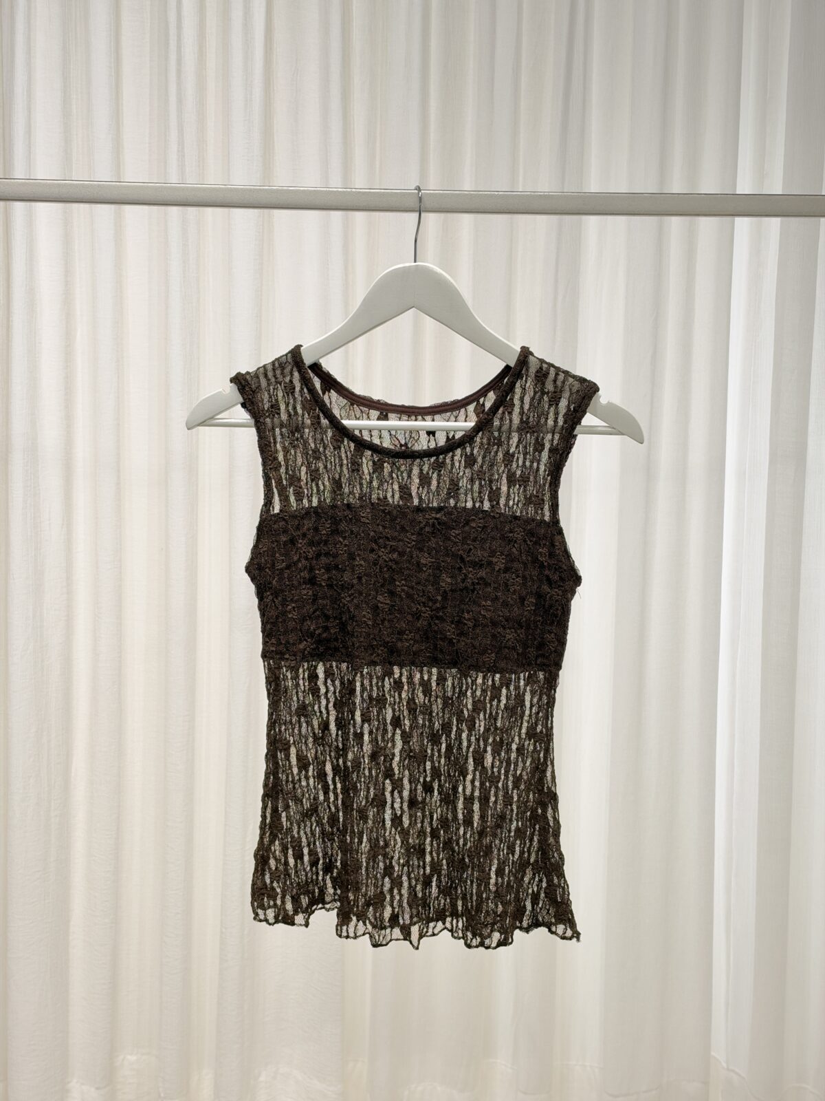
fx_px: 1525
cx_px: 412
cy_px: 550
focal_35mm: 48
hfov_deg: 30.3
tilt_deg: -5.5
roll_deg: -1.2
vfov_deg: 39.7
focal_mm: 6.93
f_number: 1.8
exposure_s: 1/60
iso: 125
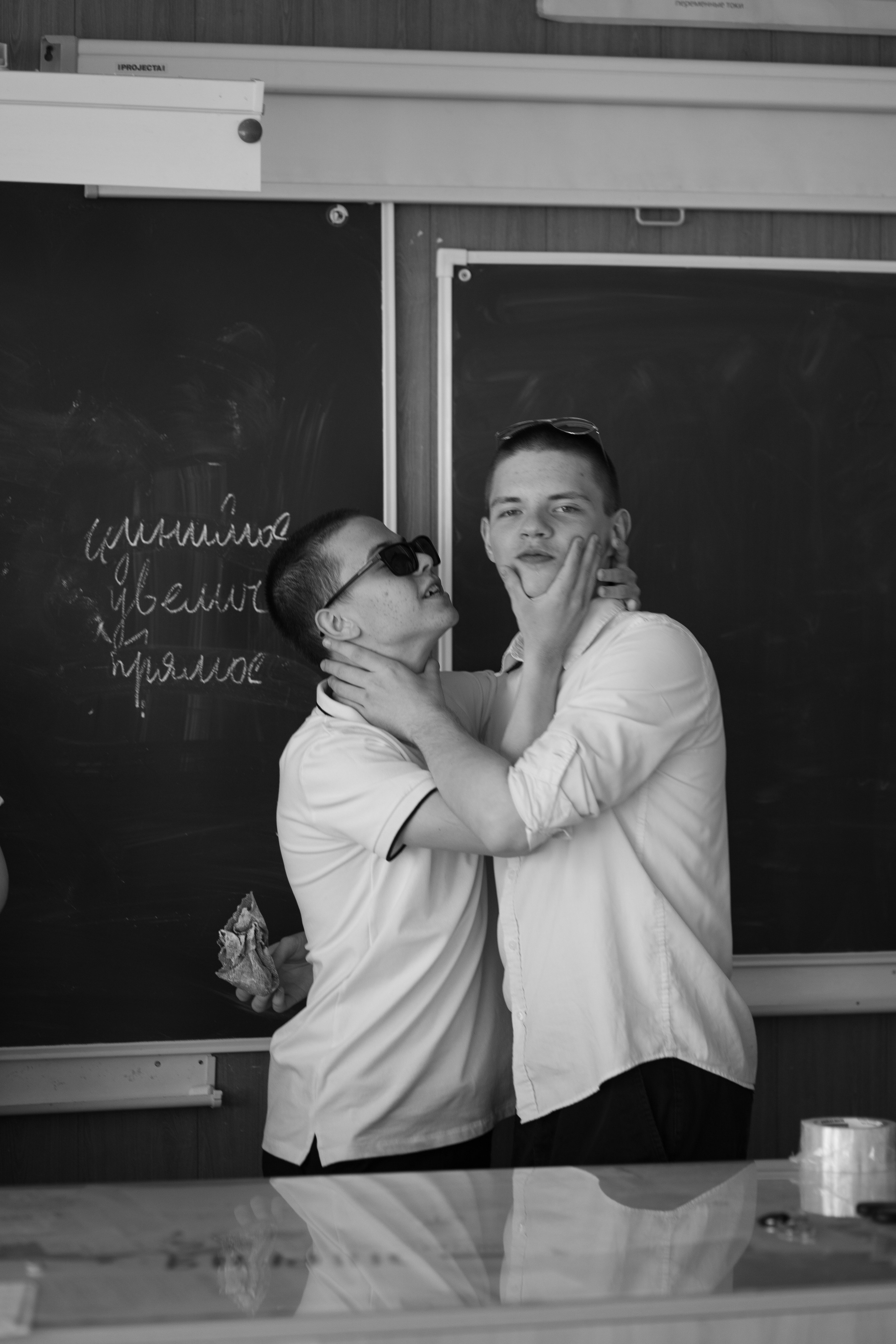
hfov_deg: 16.1
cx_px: 448
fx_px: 3173
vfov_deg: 23.9
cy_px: 672
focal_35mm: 85
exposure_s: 1/125
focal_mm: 85
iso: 160
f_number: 2.5
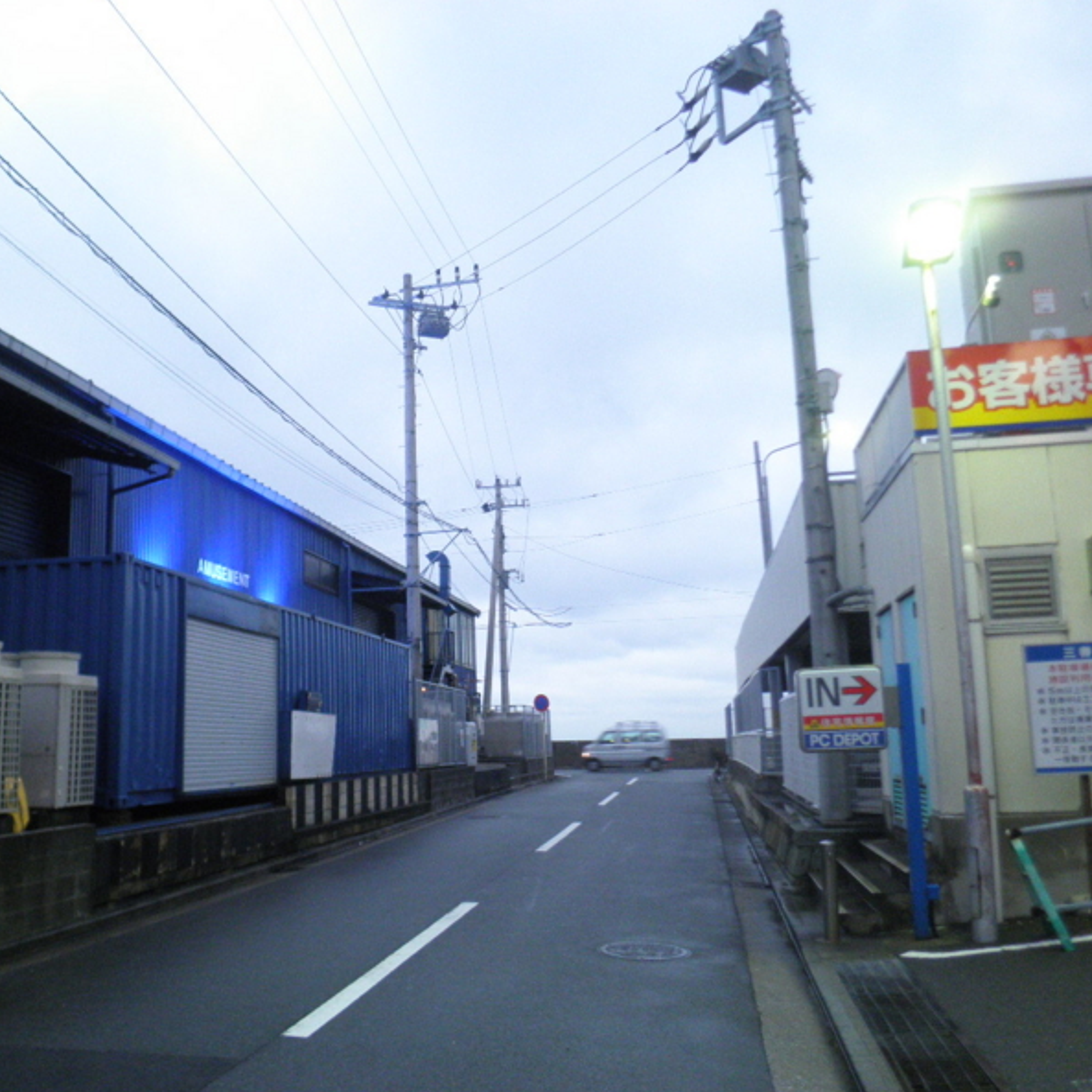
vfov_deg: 52.5
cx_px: 403
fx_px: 1106
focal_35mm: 31
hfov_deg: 51.9
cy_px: 545
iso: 160
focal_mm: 4.7
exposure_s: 1/20
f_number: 2.8
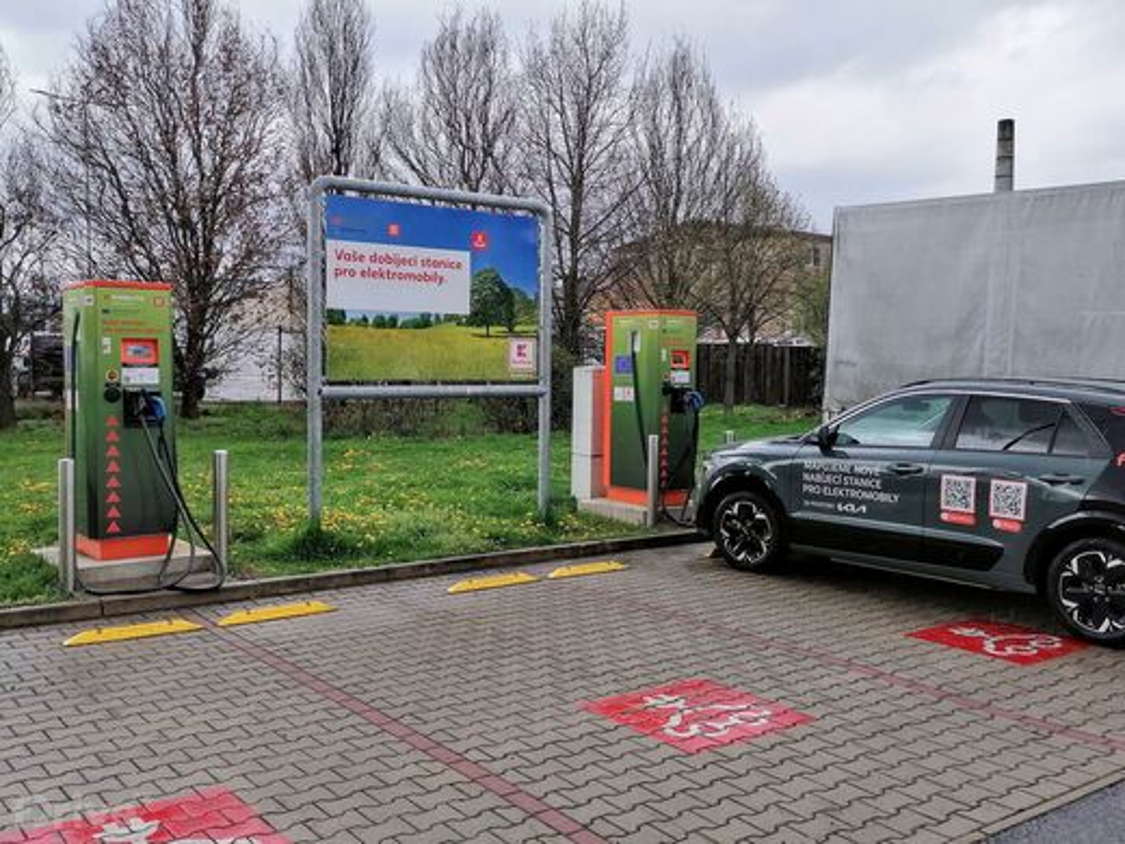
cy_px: 422
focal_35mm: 35
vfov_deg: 40.7
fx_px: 1137
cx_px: 562
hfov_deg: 52.6
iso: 50
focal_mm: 5.3
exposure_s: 1/471
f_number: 1.8
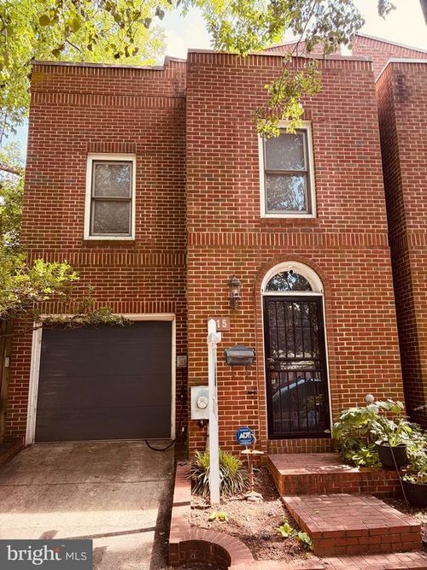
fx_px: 428
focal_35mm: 26
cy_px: 285
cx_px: 214
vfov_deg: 67.3
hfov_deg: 53.0
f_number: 1.6
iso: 100
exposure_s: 1/216
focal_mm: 5.96
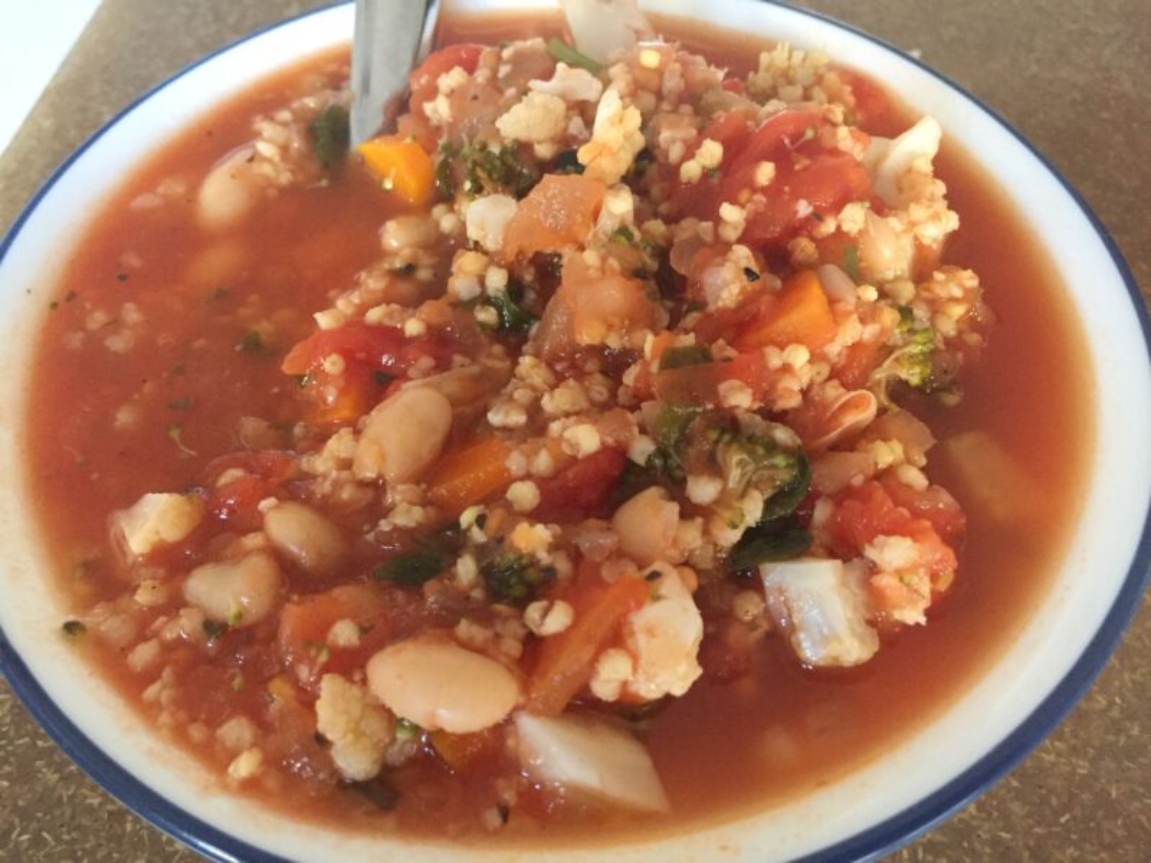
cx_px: 576
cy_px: 432
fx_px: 964
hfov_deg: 61.7
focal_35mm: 29
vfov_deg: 48.2
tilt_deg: -55.3
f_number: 2.2
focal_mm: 4.15
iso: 250
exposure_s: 1/25
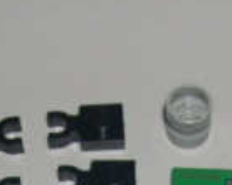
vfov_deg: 8.5
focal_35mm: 172
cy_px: 355
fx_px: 1179
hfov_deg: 11.2
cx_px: 141
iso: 100
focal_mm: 8
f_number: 7.6
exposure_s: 1/60
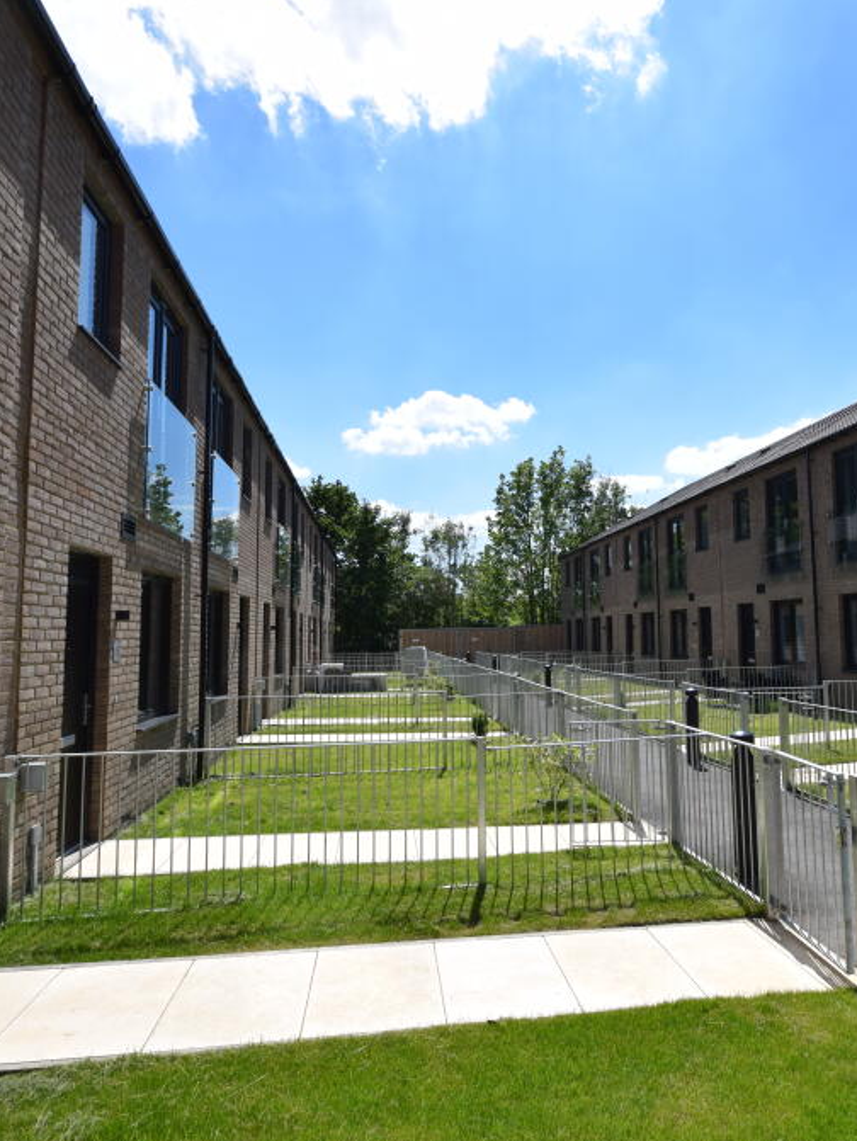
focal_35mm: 22
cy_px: 564
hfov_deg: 60.3
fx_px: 726
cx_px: 537
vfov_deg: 76.4
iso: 200
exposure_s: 1/400
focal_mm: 10
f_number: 10
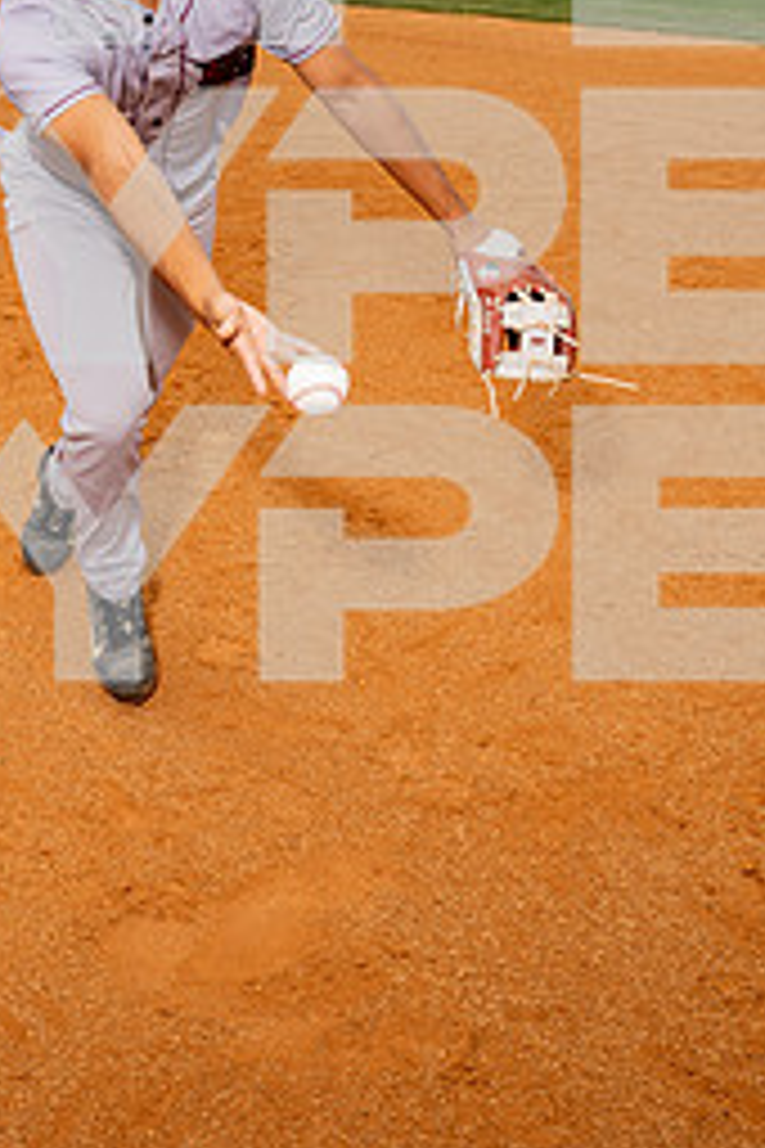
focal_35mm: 60
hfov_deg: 22.5
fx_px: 1912
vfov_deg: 32.5
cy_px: 230
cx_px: 216
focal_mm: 34
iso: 100
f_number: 5.6
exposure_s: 1/800
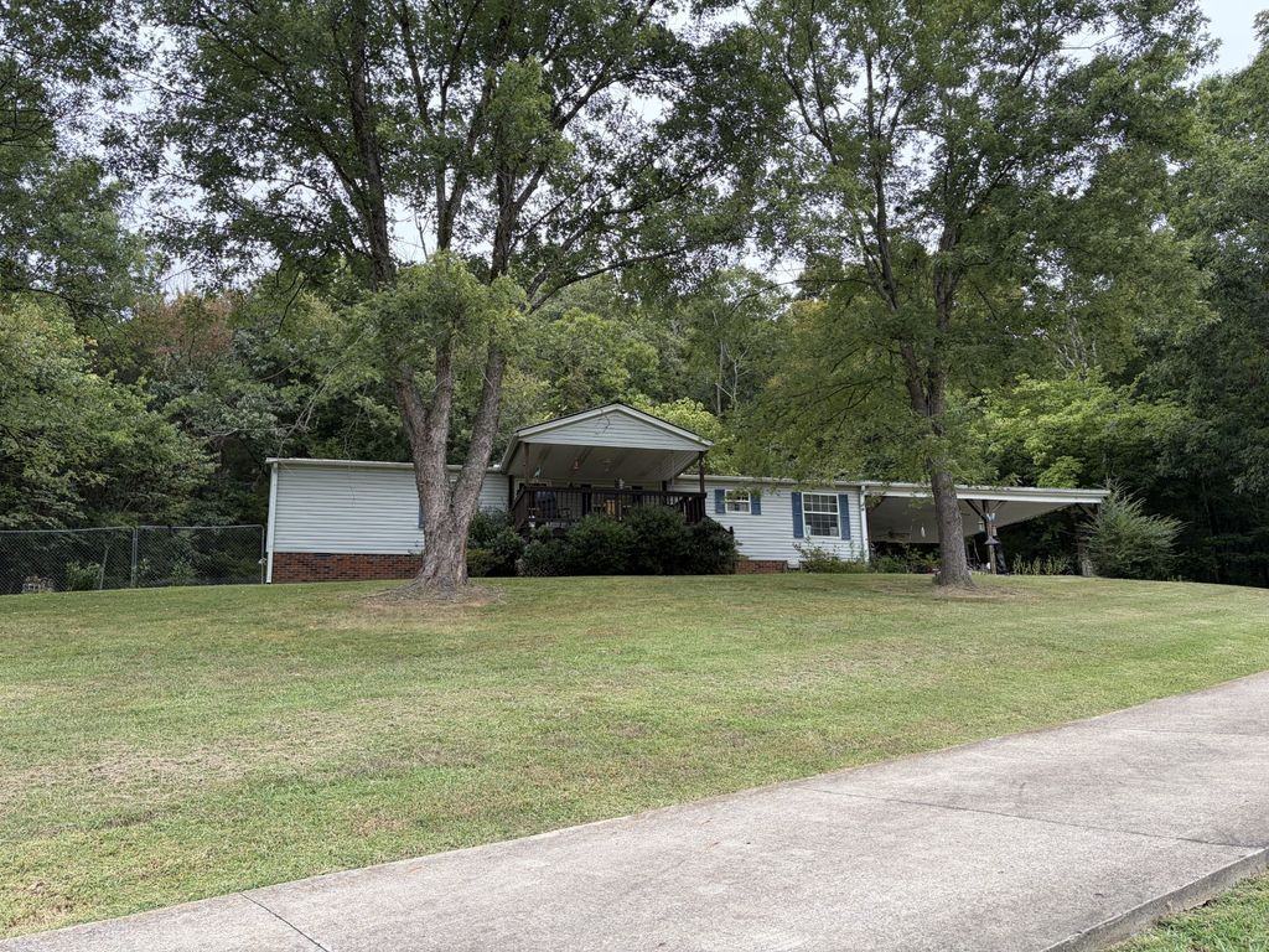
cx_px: 634
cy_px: 476
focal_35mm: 26
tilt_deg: +13.6
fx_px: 953
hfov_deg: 67.3
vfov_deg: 53.1
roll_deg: +1.5
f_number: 1.6
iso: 50
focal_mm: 5.96
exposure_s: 1/377
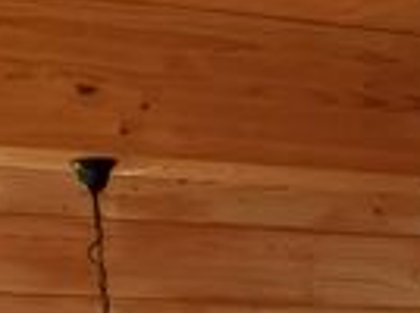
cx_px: 426
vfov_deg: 6.9
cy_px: 1011
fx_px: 2265
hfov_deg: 10.5
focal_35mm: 187
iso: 100
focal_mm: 4.65
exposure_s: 1/100
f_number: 1.8
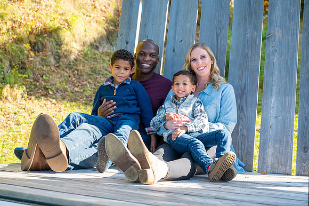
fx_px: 463
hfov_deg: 36.9
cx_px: 154
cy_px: 103
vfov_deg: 25.0
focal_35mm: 54
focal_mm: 54
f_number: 4.5
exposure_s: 1/250
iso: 200
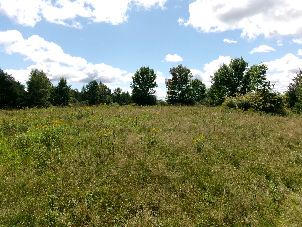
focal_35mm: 28
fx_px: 244
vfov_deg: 49.7
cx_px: 151
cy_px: 114
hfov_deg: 63.4
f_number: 10.8
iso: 100
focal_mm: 5.1
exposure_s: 1/150
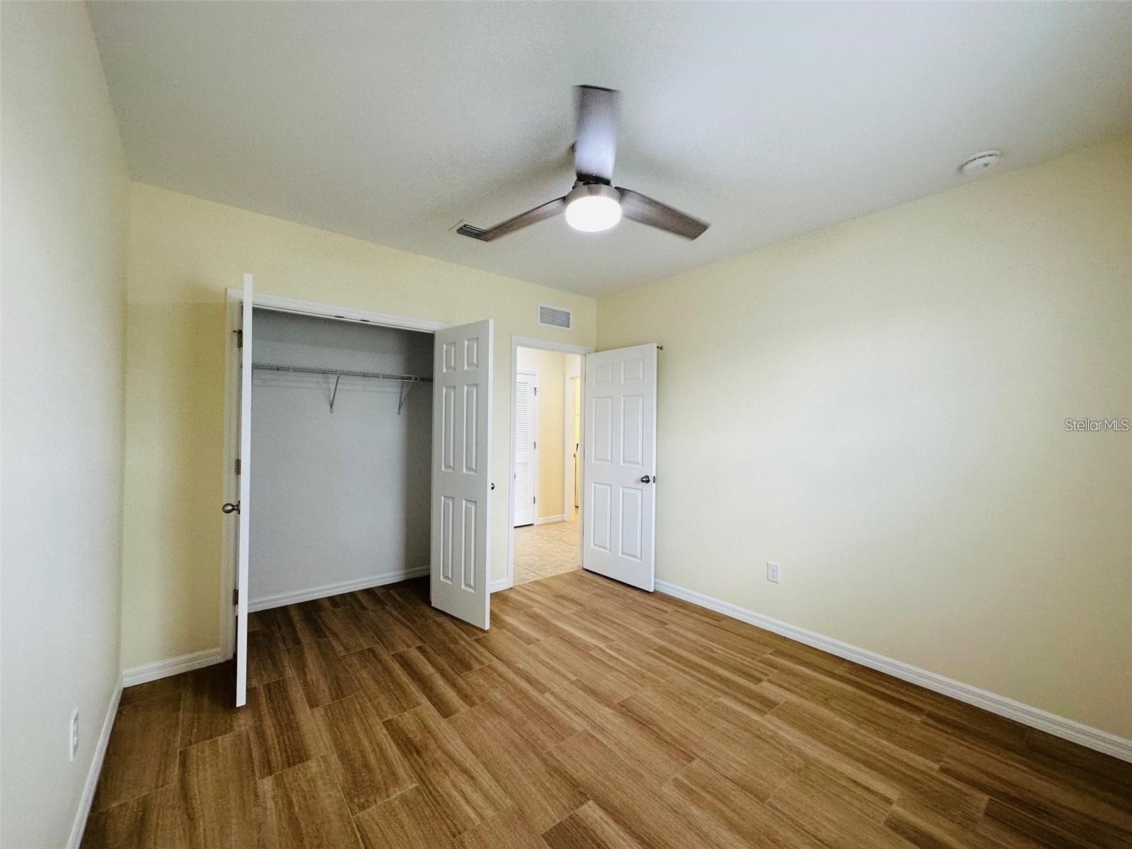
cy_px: 424
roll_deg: -0.5
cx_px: 566
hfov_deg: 102.1
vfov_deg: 85.7
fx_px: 458
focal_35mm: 14
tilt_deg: +0.6
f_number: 2.2
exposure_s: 1/120
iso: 125
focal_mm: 2.22
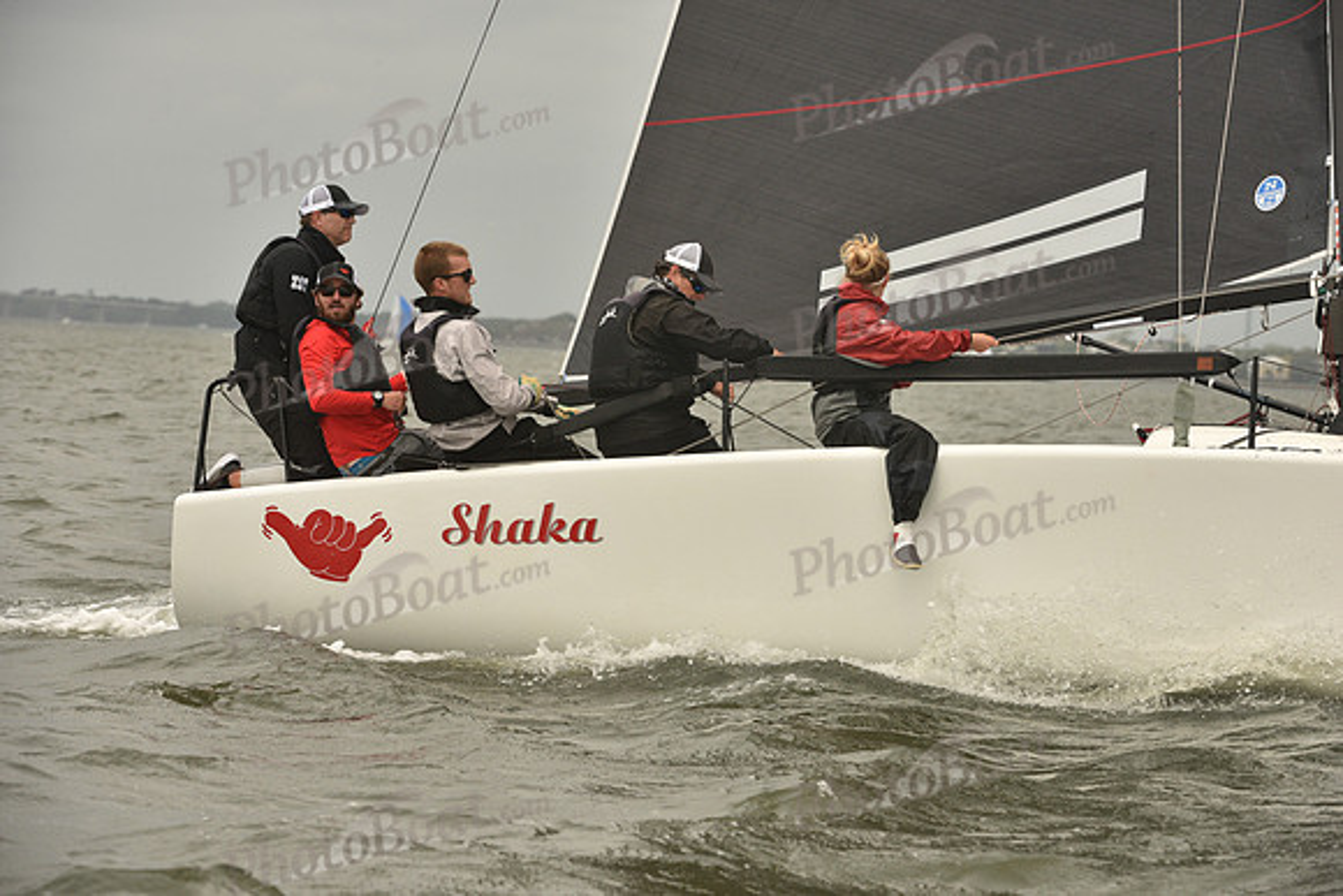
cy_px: 448
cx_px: 672
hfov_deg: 9.4
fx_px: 8209
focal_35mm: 220
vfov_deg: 6.2
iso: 400
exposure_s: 1/1000
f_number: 8
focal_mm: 220
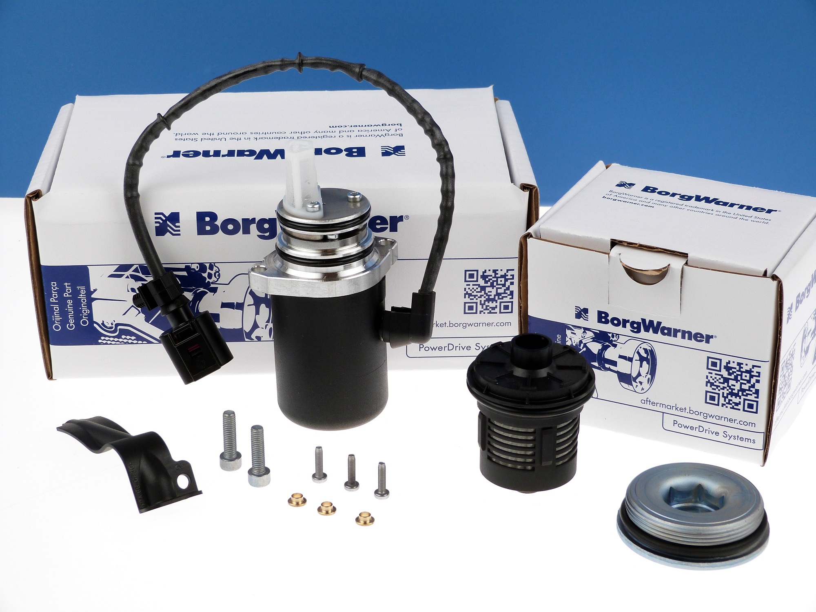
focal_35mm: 70
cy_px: 306
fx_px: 1650
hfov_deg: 27.8
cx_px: 408
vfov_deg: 21.0
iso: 100
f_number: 3.3
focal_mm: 12.6
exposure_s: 1/100
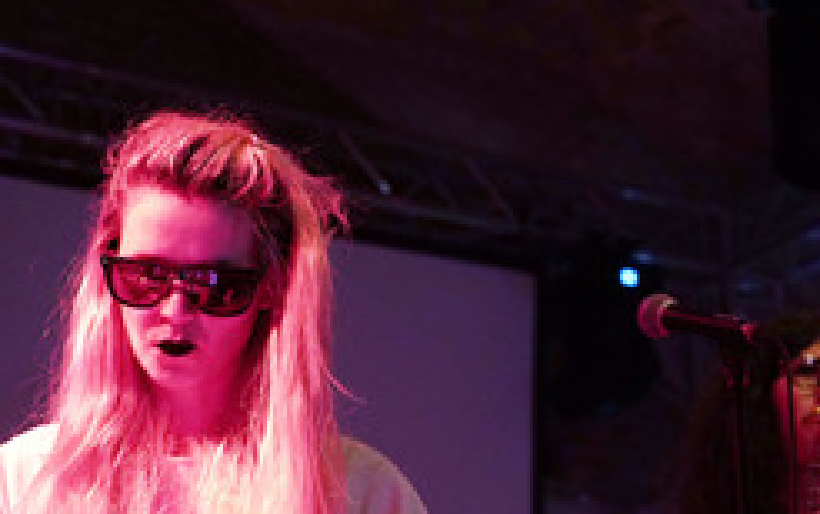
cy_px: 467
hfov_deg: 29.0
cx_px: 412
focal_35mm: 71
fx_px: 1587
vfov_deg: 18.1
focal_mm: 38
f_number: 3.2
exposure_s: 1/50
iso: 2000
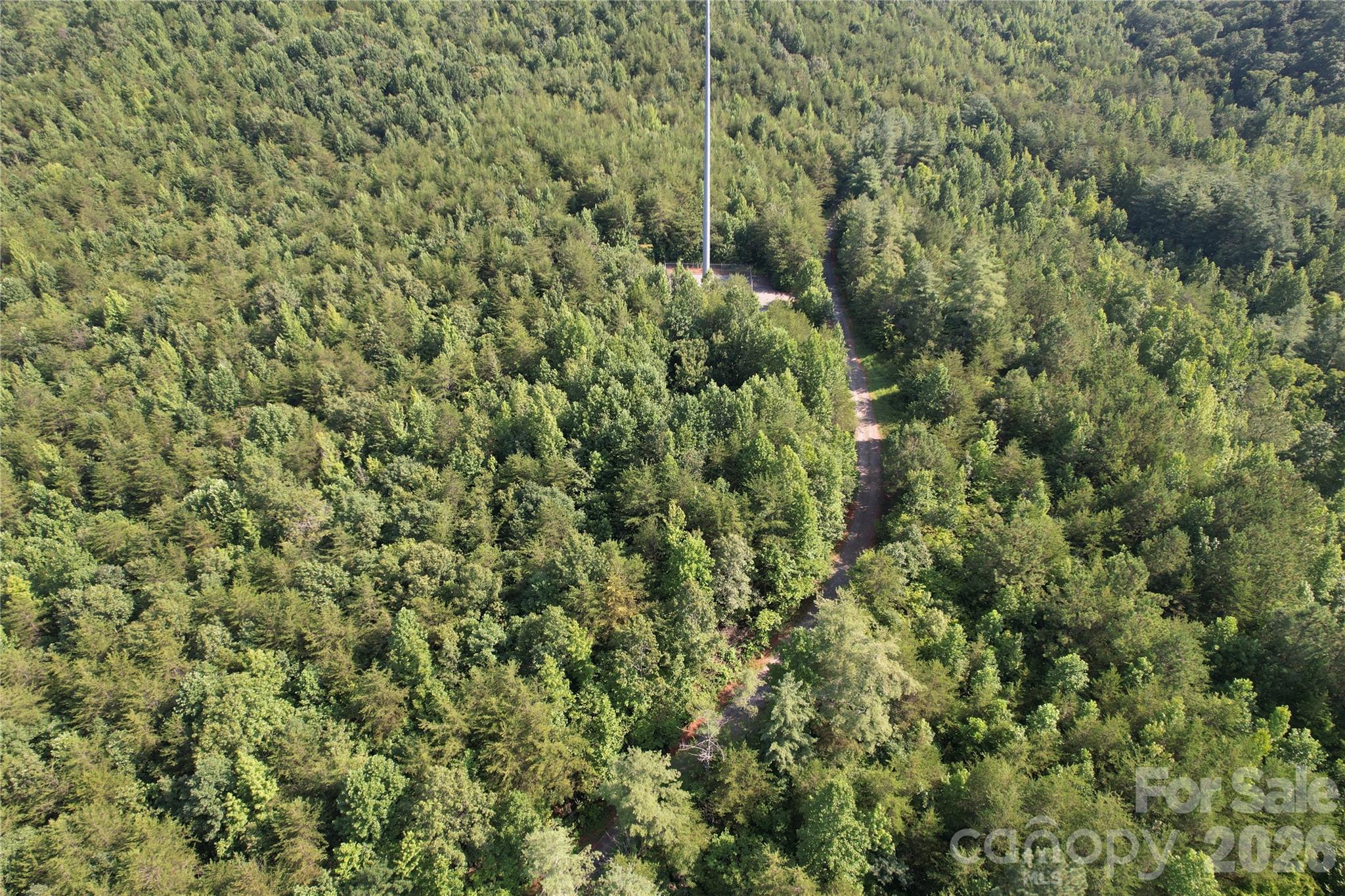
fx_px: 822
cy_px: 448
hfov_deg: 78.6
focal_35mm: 22
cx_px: 672
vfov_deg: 57.2
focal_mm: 8.38
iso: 100
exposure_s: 1/500
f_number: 2.8
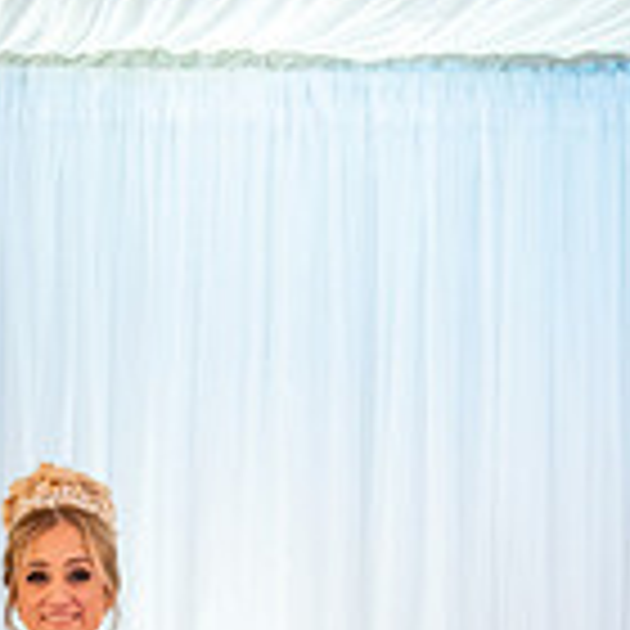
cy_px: 835
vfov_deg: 14.7
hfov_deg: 15.4
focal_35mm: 113
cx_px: 230
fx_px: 2327
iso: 1600
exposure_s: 1/125
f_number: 3.2
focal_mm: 32
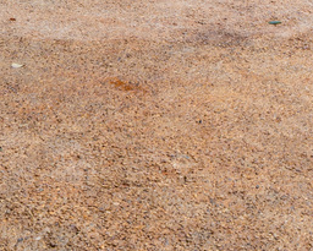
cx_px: 138
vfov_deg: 14.2
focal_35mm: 95
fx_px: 880
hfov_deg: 20.2
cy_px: -211
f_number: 11
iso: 100
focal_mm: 16
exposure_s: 1/6
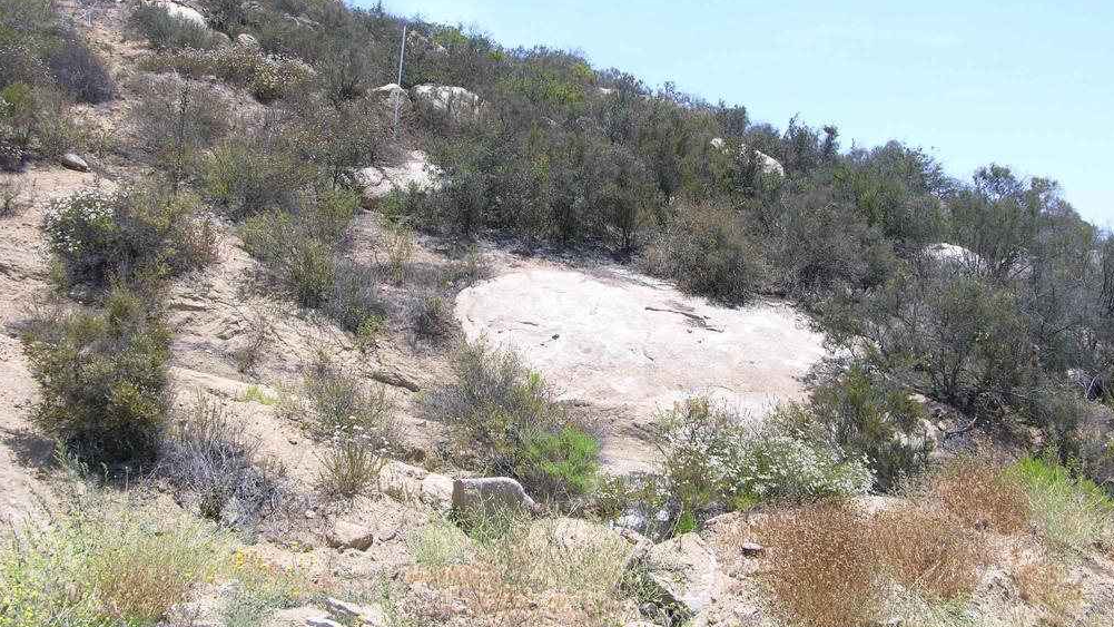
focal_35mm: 39
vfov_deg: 30.3
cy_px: 226
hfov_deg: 51.6
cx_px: 566
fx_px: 1152
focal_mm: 8.9
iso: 50
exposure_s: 1/206
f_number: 5.6
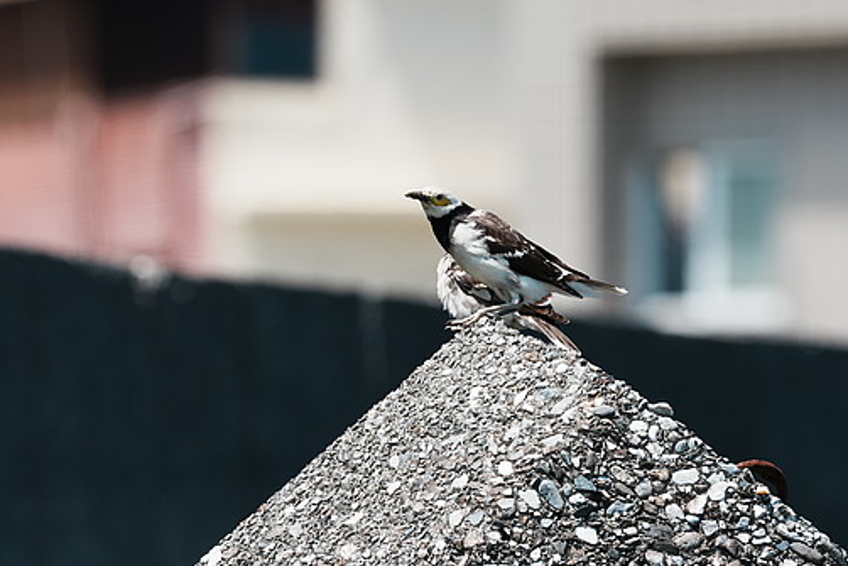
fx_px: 14631
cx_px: 348
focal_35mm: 621
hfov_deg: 3.3
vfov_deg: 2.2
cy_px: 287
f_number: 7.1
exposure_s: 1/400
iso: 160
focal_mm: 400
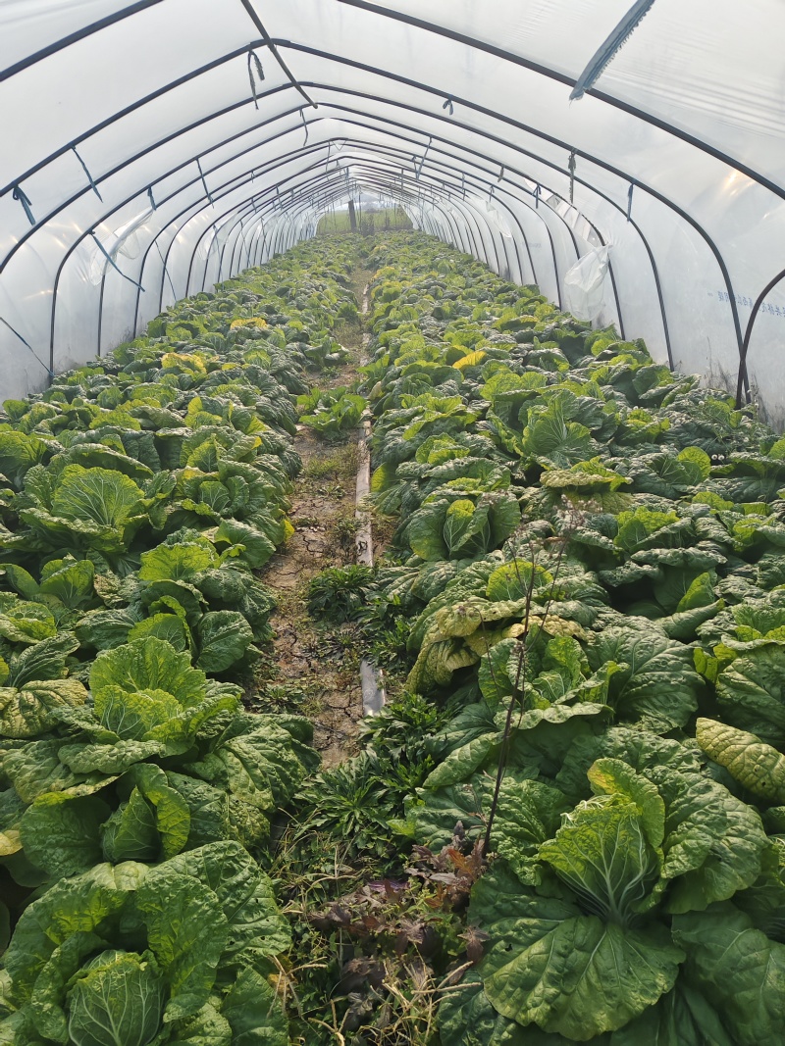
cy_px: 523
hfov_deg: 58.9
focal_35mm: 23
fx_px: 696
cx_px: 392
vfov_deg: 73.9
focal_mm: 5.56
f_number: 1.88
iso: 50
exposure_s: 1/2439
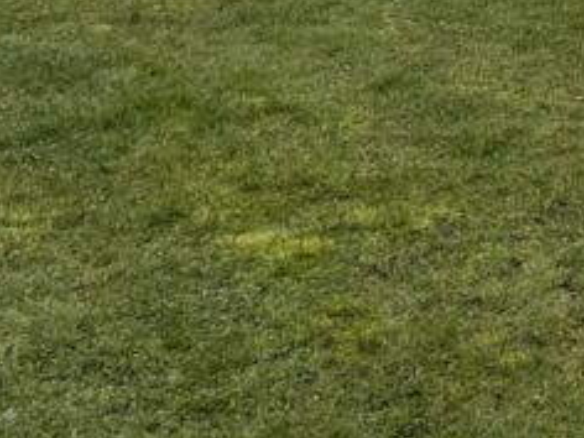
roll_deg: -0.6
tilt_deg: +3.5
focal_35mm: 104
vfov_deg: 12.5
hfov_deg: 15.3
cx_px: 1163
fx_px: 1755
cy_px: -448
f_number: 1.78
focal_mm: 6.76
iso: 80
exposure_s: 1/992
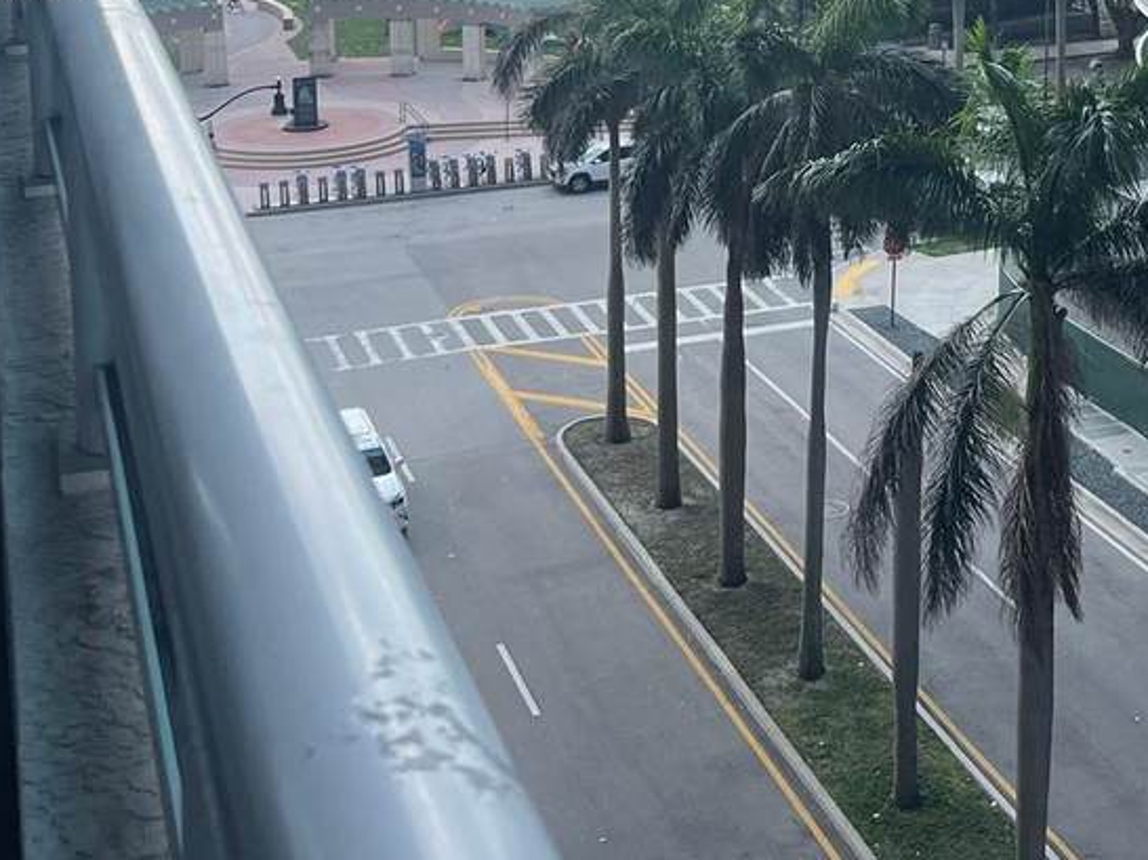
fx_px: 2022
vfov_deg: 23.0
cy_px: -15
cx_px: 883
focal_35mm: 61
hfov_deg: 31.1
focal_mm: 5.1
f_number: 1.6
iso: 50
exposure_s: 1/2137
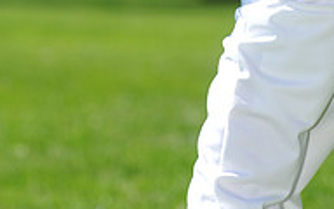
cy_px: -143
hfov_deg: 6.1
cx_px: 167
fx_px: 3140
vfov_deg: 3.8
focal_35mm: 345
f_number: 4
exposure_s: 1/1600
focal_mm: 112
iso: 200
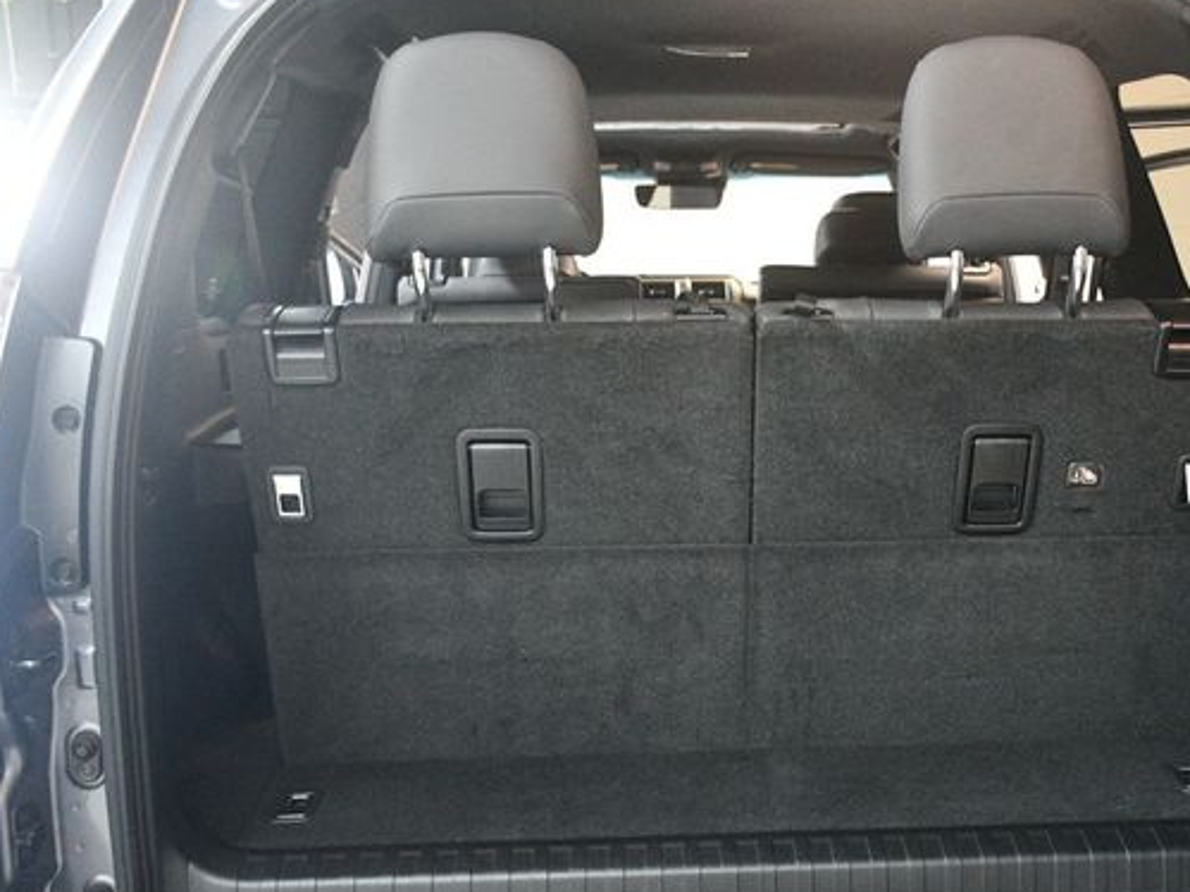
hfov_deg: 49.7
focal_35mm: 37
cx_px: 735
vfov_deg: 38.6
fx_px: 1272
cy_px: 479
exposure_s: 1/60
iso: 4500
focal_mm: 20
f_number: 3.5
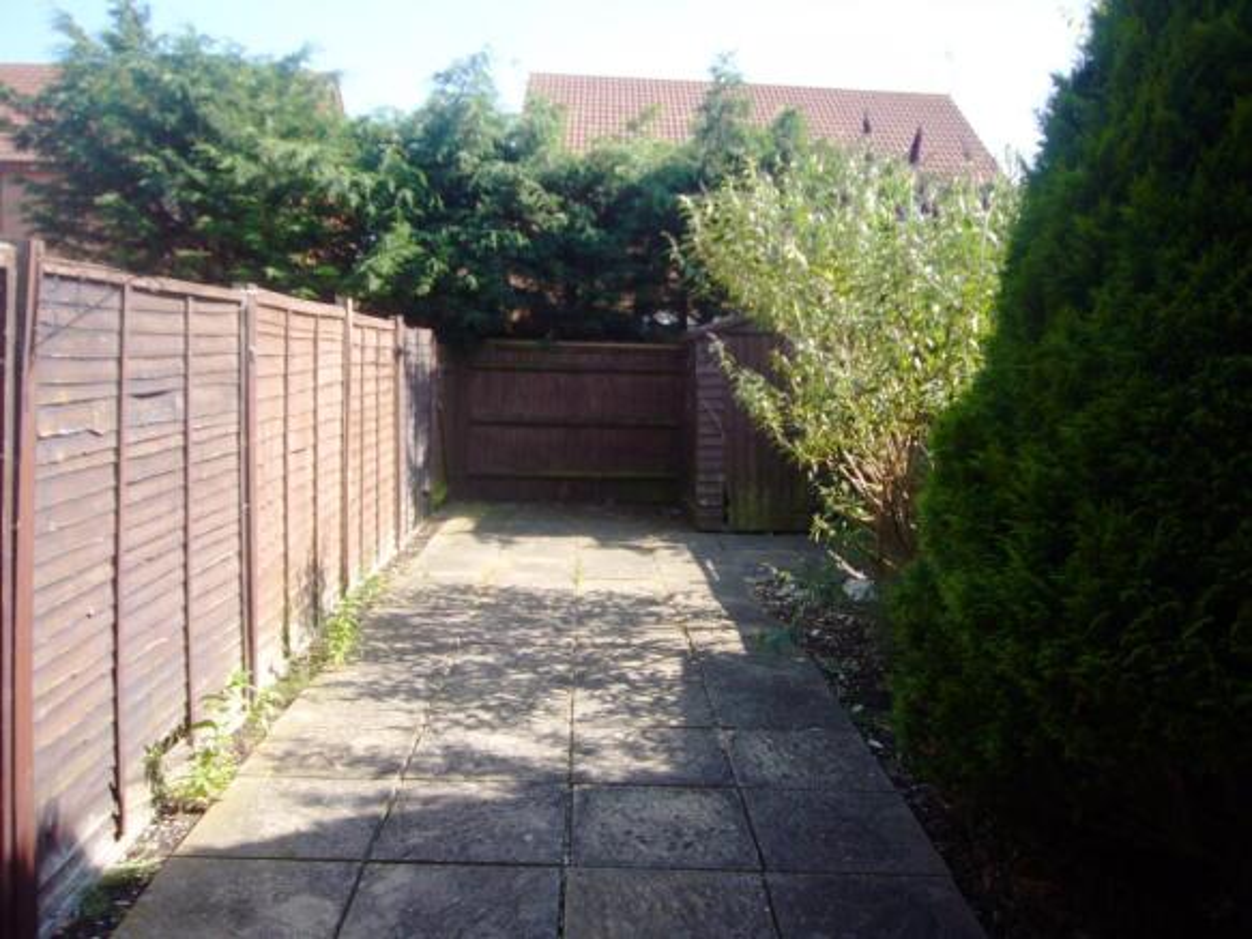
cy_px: 470
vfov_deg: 49.7
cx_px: 626
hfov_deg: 63.5
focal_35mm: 28
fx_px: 1013
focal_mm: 4.6
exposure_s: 1/250
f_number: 2.8
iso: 80
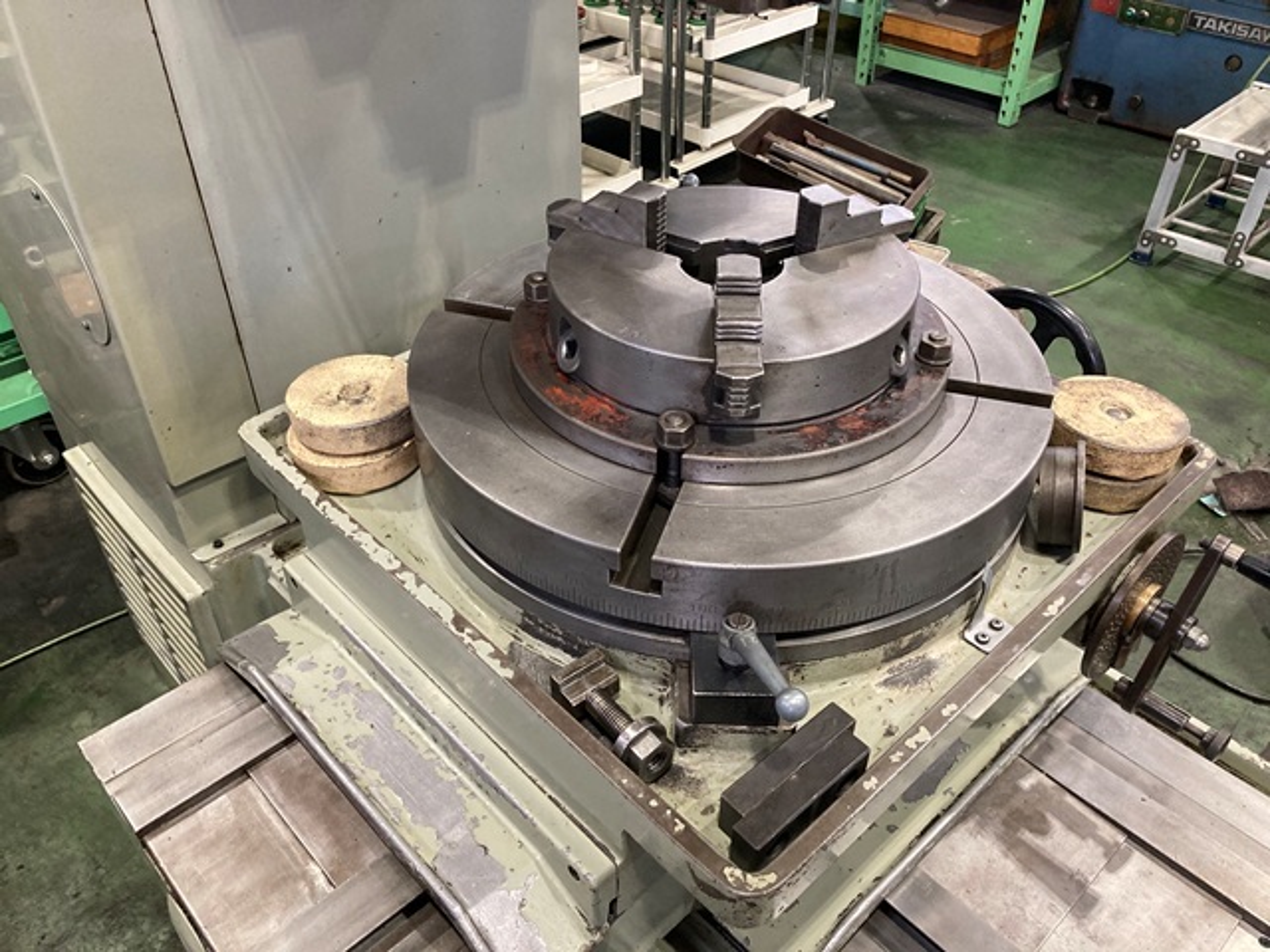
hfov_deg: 63.4
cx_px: 635
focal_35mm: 28
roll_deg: -0.2
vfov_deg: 49.7
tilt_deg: -39.0
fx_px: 1027
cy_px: 476
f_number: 1.8
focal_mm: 3.99
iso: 200
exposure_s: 1/60
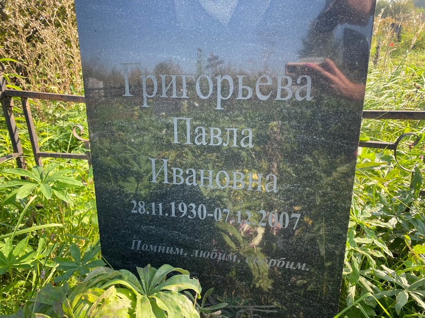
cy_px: 159
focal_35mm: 26
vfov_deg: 53.1
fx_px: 319
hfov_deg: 67.3
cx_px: 212
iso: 32
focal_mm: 4.25
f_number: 1.8
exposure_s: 1/263
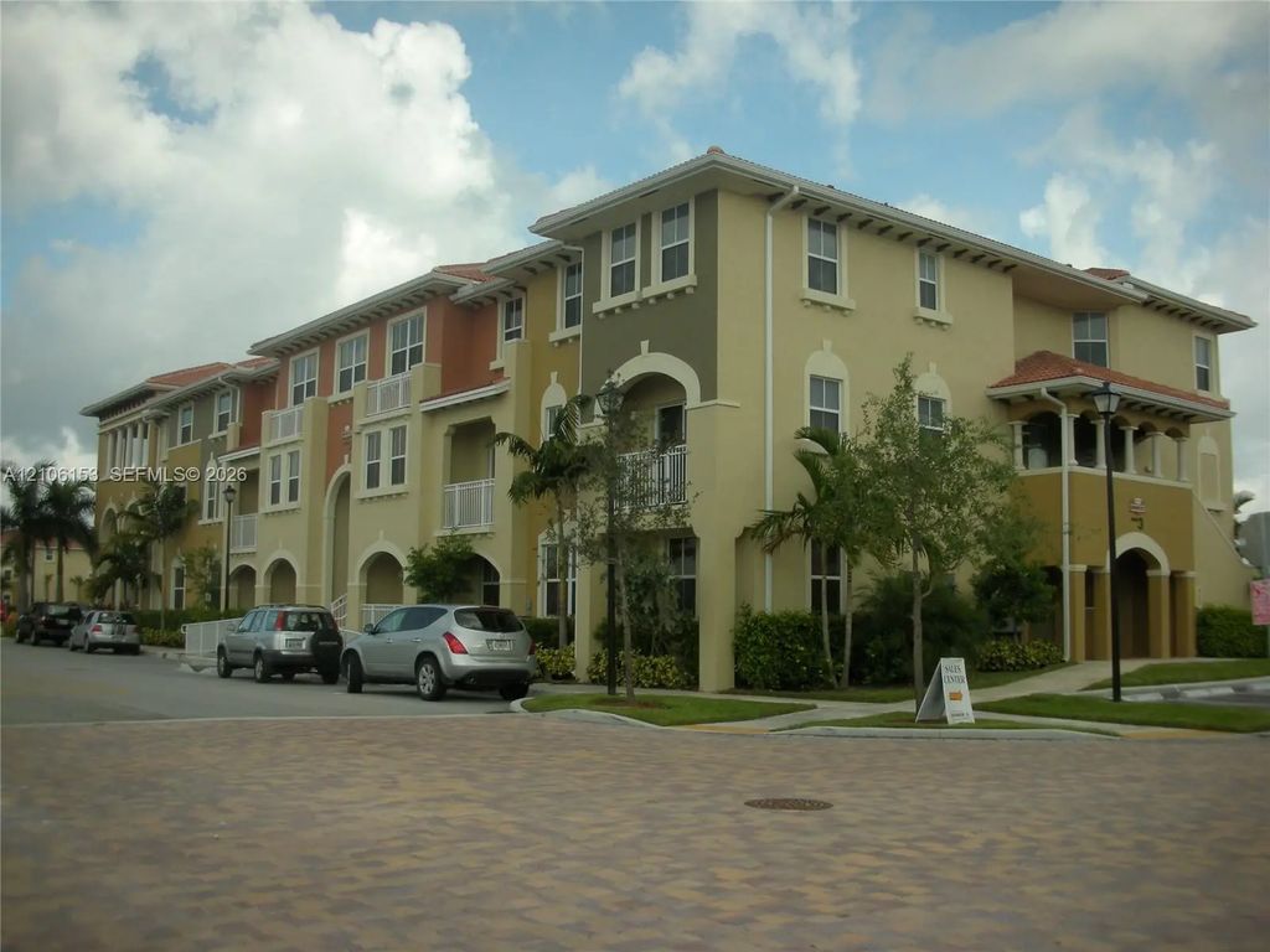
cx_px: 635
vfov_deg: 40.7
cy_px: 476
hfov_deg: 52.6
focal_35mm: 35
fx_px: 1284
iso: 61
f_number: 7.9
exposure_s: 1/127
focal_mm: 5.8
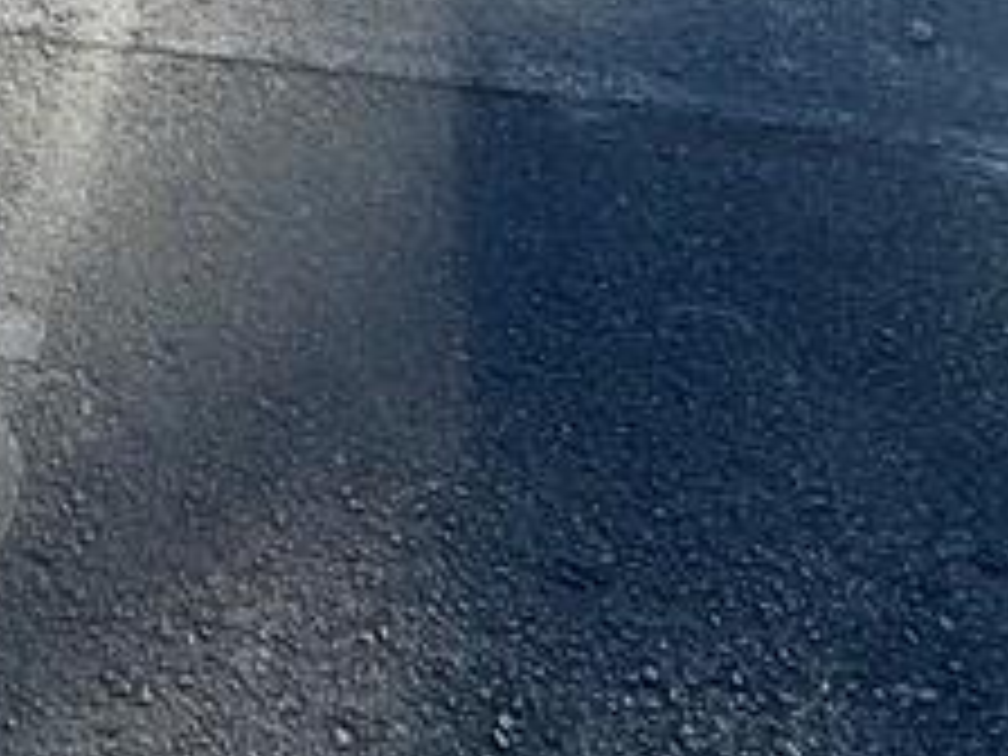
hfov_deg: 27.9
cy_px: -828
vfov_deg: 16.4
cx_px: -68
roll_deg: +2.1
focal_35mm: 64
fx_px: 1864
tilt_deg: -4.0
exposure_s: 1/858
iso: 40
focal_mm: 2.22
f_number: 2.2
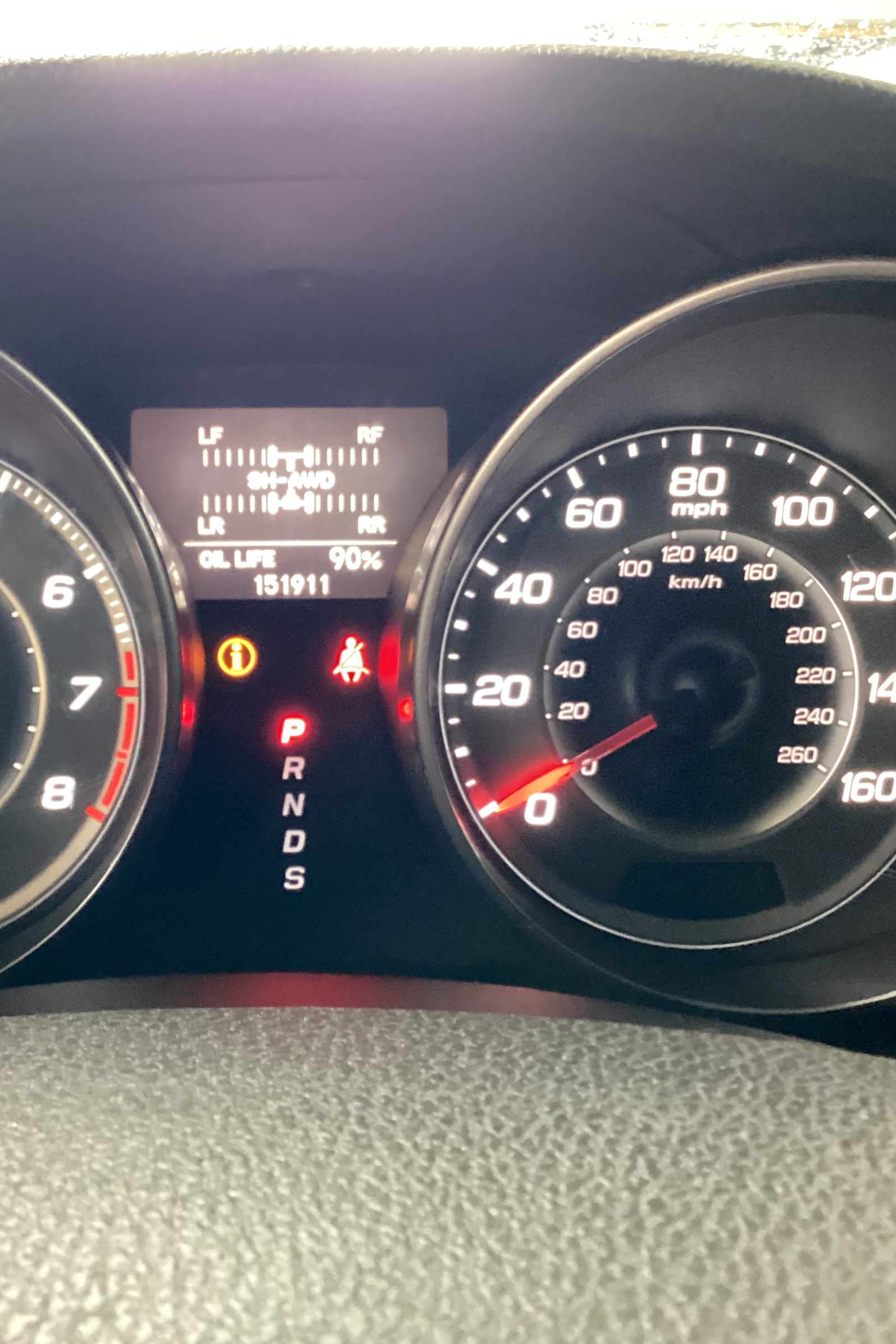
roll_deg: -0.3
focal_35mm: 44
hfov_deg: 30.3
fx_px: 1642
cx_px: 292
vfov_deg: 44.5
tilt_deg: -24.1
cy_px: 677
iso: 640
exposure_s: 1/20
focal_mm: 3.3
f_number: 2.4
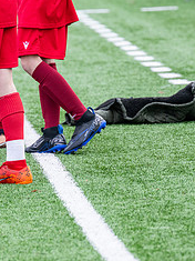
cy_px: 35
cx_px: -25
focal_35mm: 489
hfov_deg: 3.0
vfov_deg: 4.1
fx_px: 3676
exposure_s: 1/1250
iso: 800
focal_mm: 170
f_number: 4
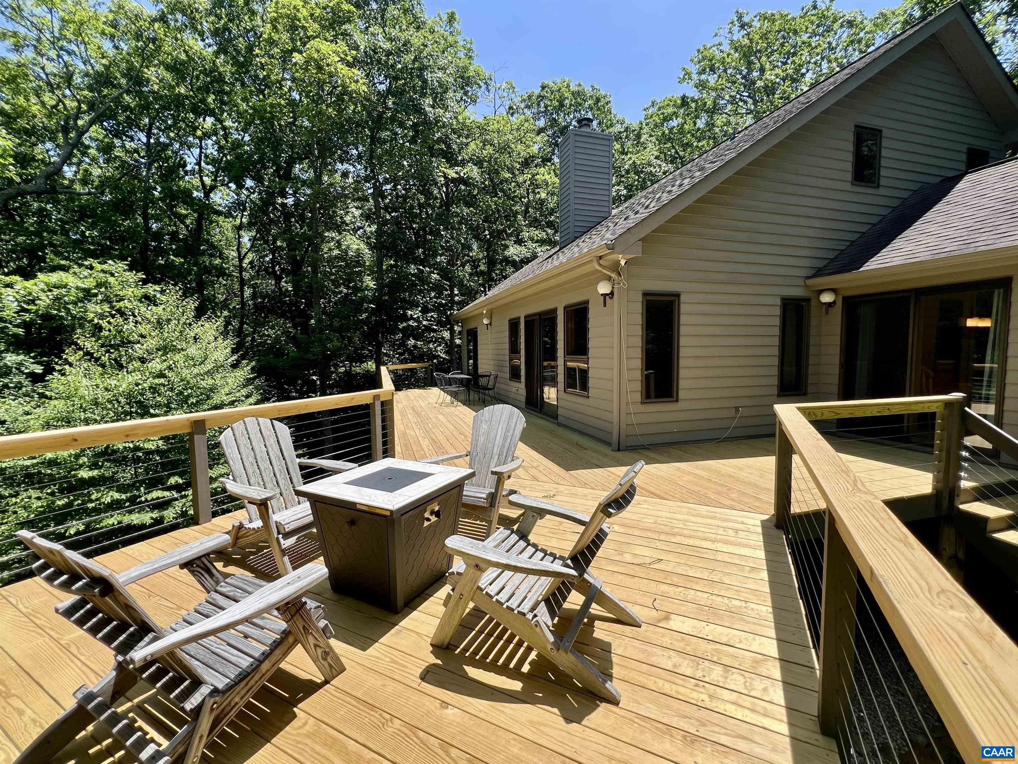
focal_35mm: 13
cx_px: 509
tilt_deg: -4.7
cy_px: 382
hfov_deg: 106.2
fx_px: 382
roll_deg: -1.2
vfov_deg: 89.9
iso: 32
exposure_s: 1/791
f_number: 1.8
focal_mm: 1.57
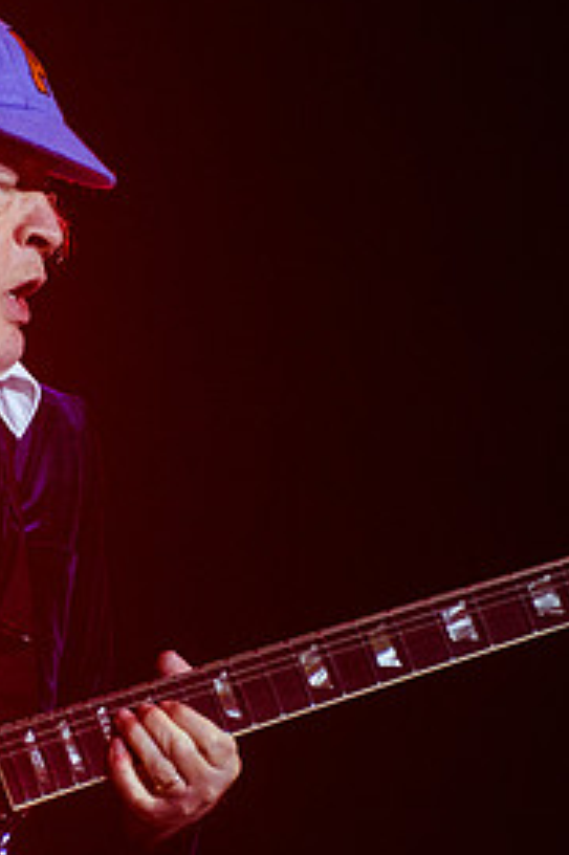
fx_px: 11014
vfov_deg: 4.4
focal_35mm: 464
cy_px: 432
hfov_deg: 3.0
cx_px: 19
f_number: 4
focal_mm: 200
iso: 2500
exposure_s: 1/800
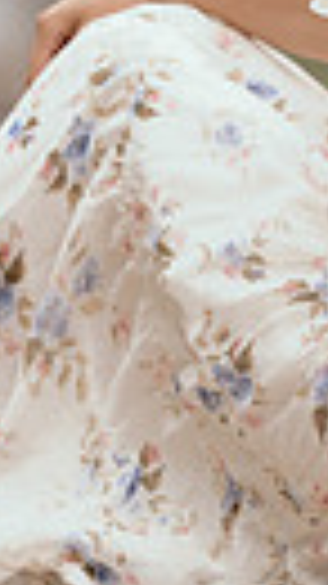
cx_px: 539
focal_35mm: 636
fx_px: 9846
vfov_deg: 3.4
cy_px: -333
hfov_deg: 1.9
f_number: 3.5
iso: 320
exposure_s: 1/250
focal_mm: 176
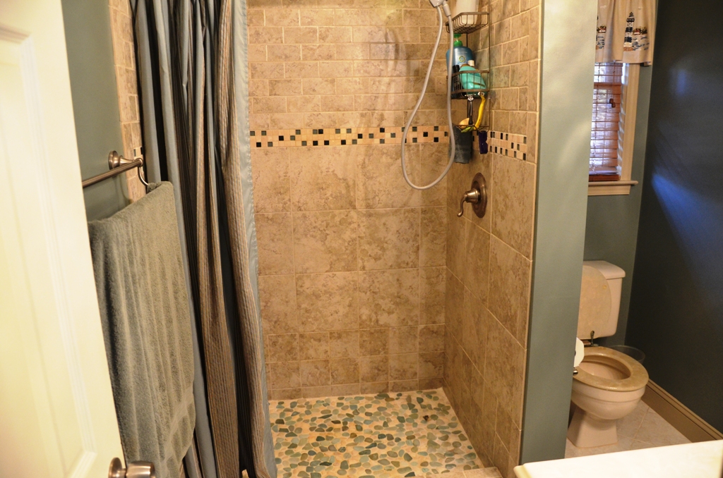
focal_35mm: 27
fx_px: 541
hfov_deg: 67.5
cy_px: 239
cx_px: 362
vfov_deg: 47.7
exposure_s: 1/30
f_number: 3.5
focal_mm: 18
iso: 1600
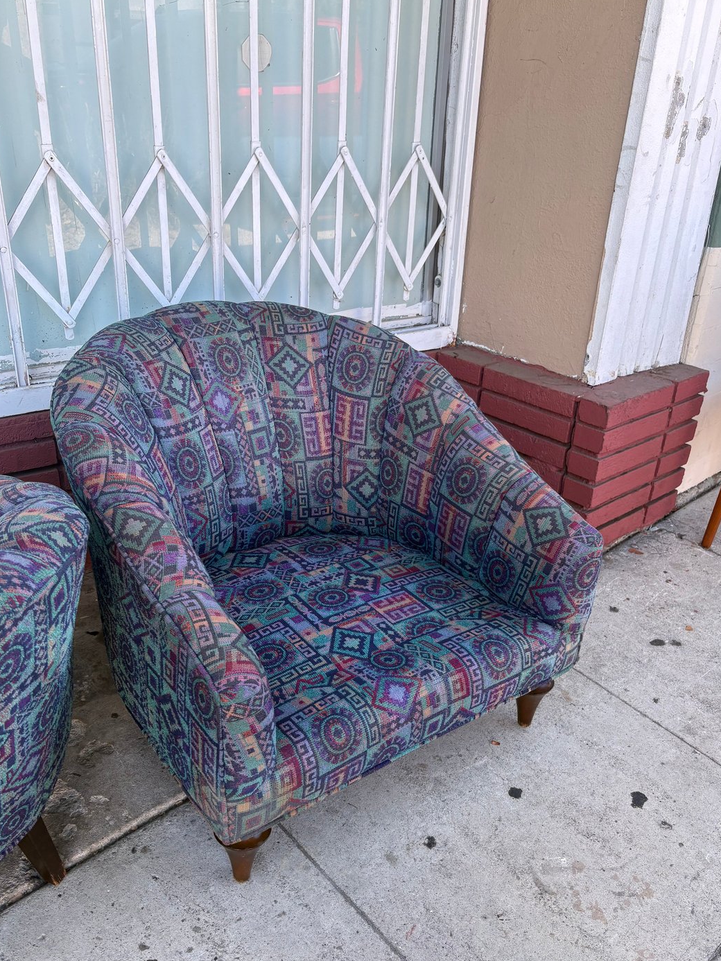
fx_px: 833
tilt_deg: -26.0
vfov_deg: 59.9
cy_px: 513
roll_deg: -2.7
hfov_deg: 46.8
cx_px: 331
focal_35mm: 30
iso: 40
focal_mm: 5.96
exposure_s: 1/213
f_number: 1.6
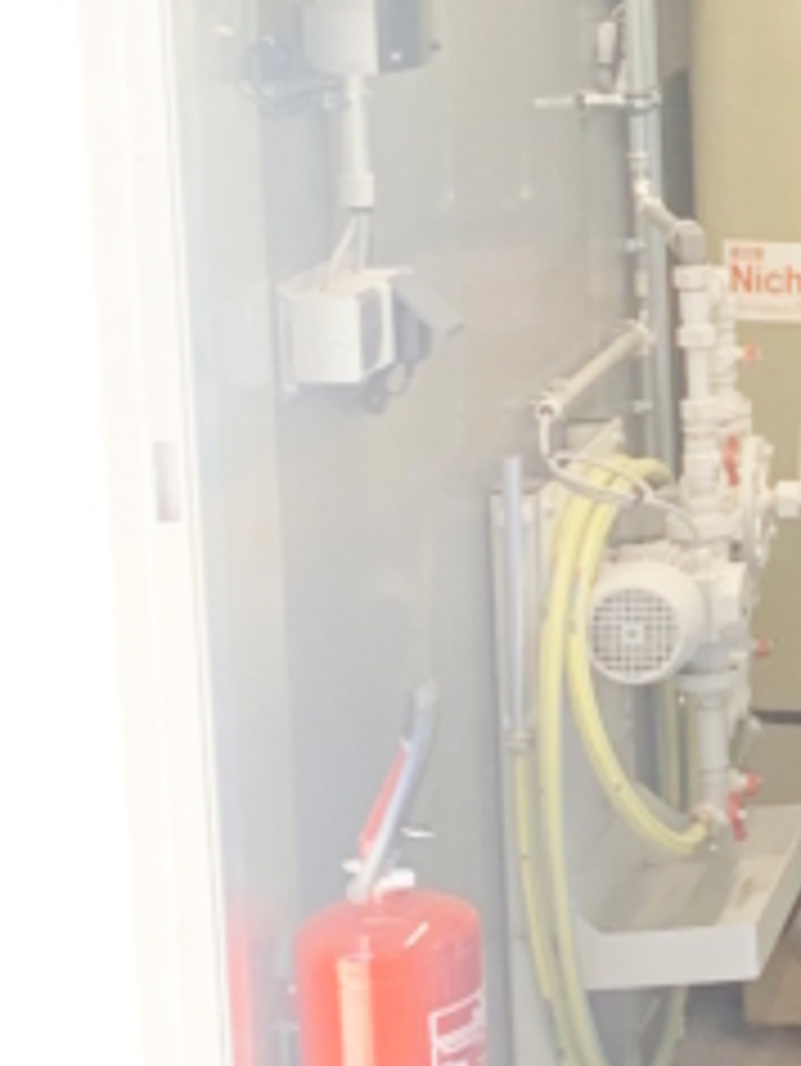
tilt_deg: -4.8
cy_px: 85
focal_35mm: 113
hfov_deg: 11.6
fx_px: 3483
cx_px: 1683
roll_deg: +0.9
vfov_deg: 17.1
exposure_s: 1/50
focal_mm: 4.25
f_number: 1.8
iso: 64
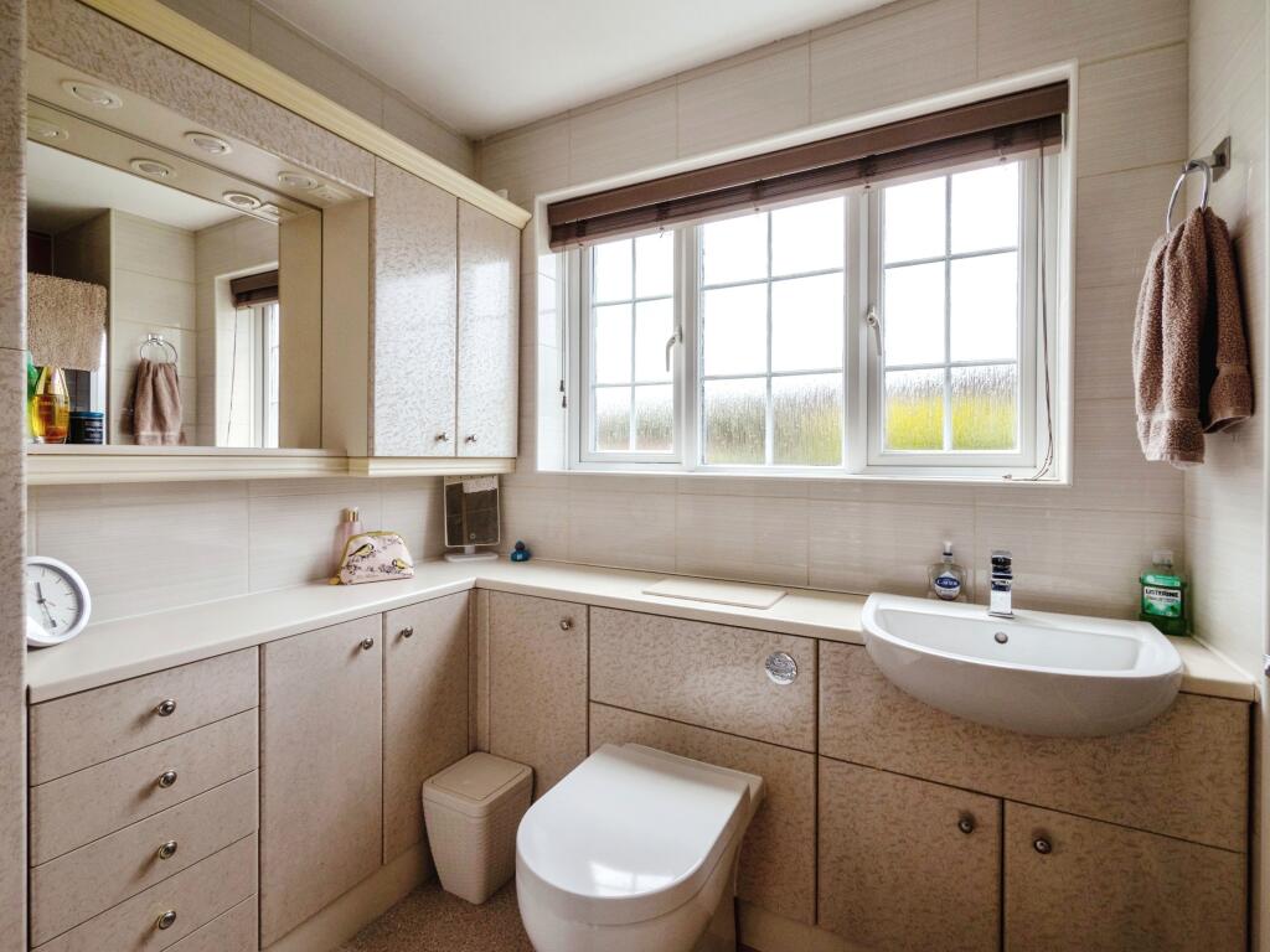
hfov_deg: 94.5
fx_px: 587
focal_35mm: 16
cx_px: 635
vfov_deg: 78.1
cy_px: 476
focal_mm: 8
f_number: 7.1
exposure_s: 1/80
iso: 400
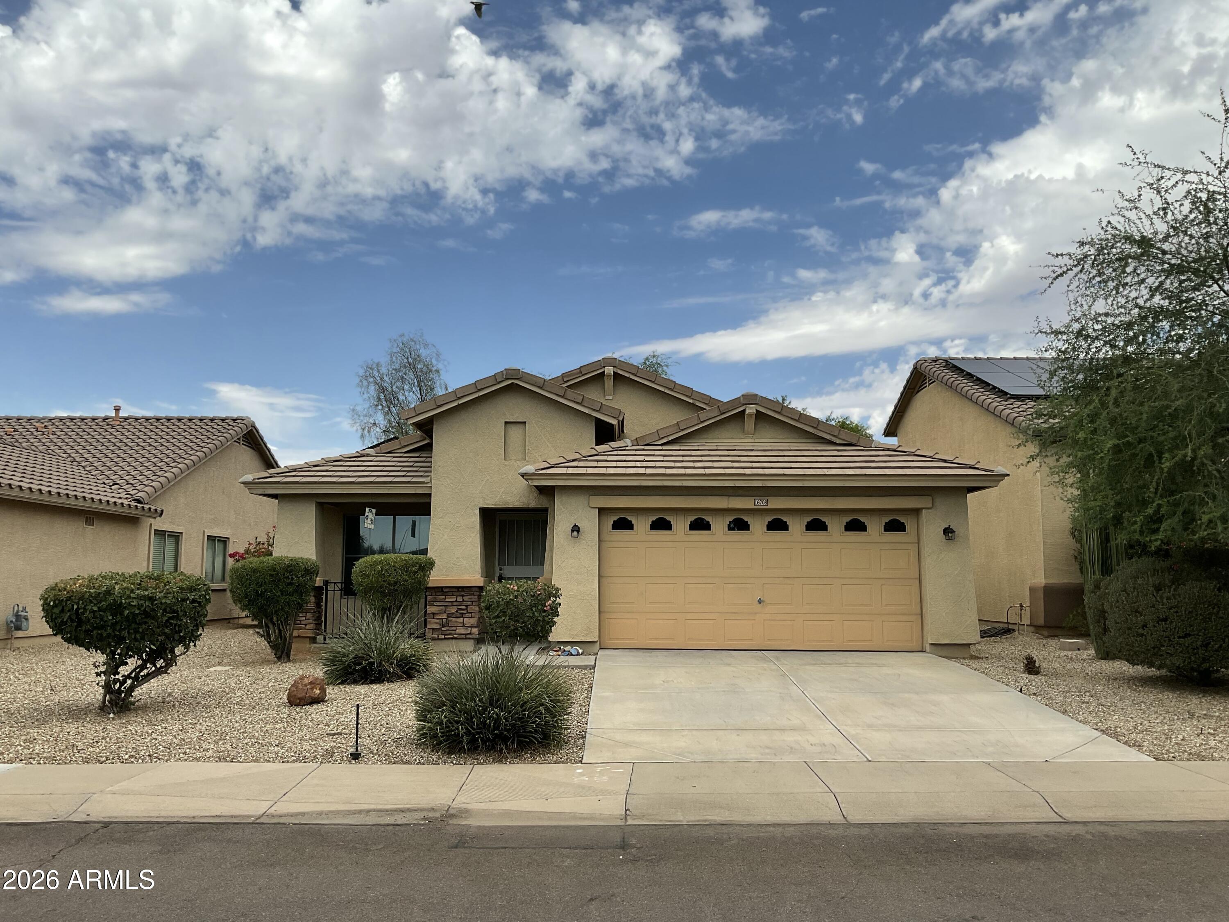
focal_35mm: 29
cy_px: 461
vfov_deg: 48.2
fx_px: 1030
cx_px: 614
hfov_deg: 61.7
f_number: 1.8
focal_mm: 3
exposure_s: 1/2141
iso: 16
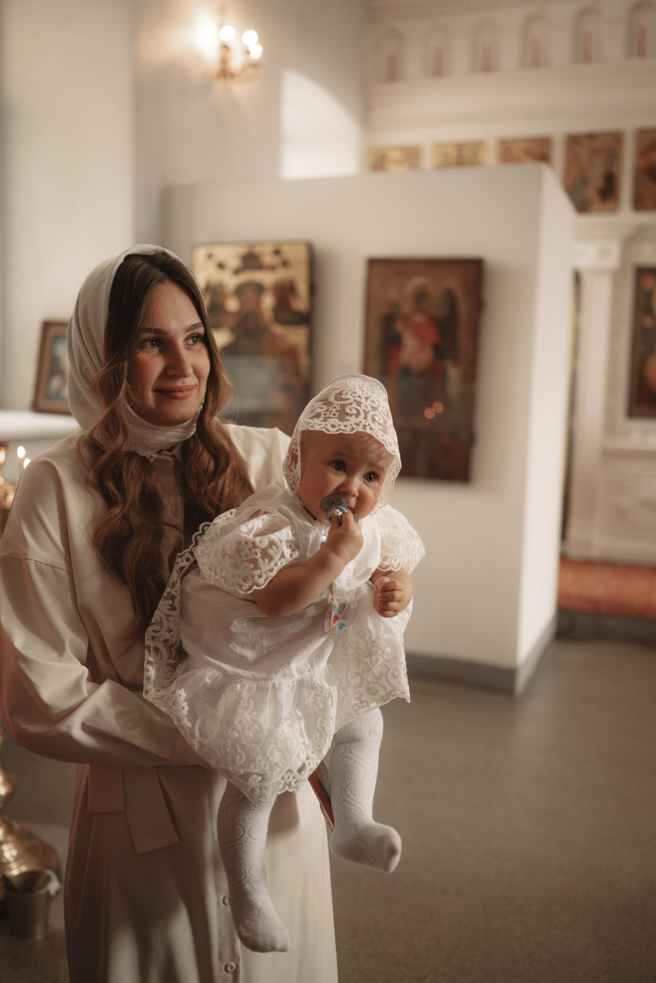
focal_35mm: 35
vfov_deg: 54.4
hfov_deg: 37.9
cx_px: 328
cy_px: 492
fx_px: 956
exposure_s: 1/250
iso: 320
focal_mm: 35
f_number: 1.8
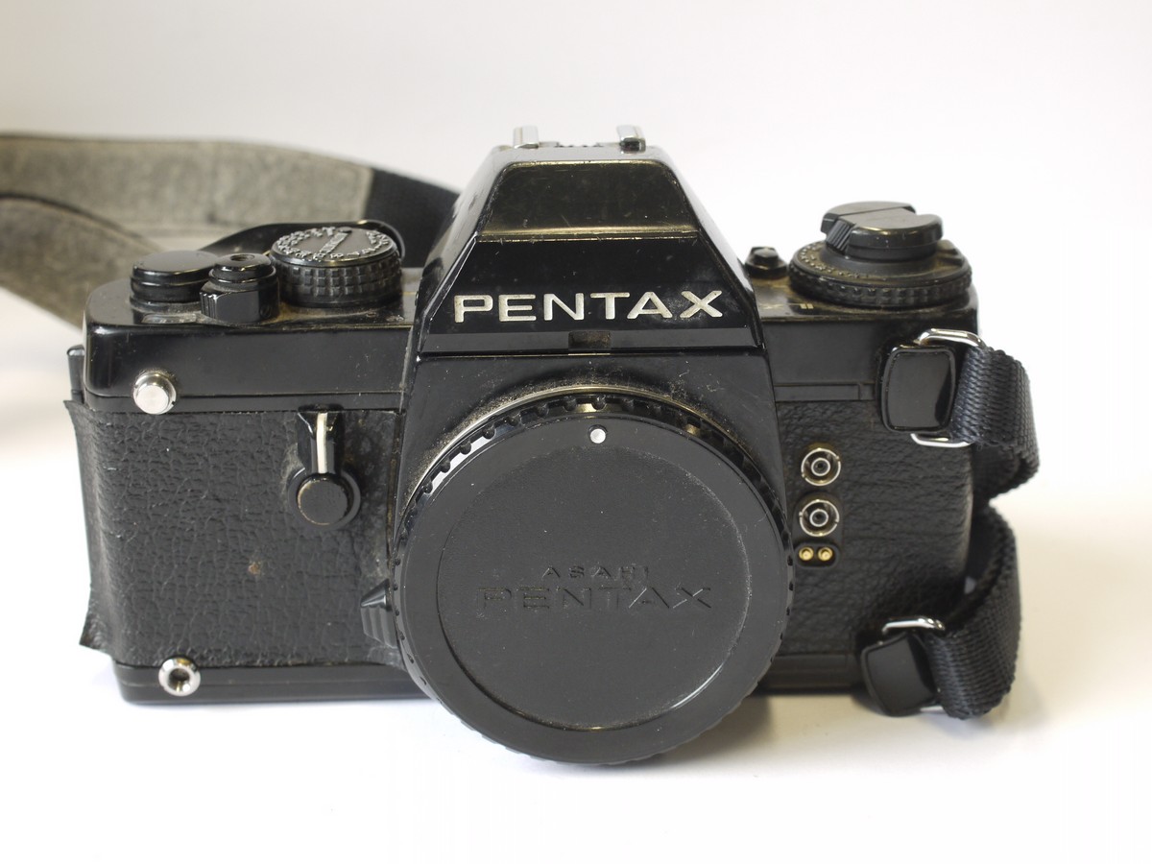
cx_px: 576
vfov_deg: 24.4
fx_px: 1997
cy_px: 432
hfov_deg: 32.2
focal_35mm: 60
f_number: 7.1
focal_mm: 30
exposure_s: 1/30
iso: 400
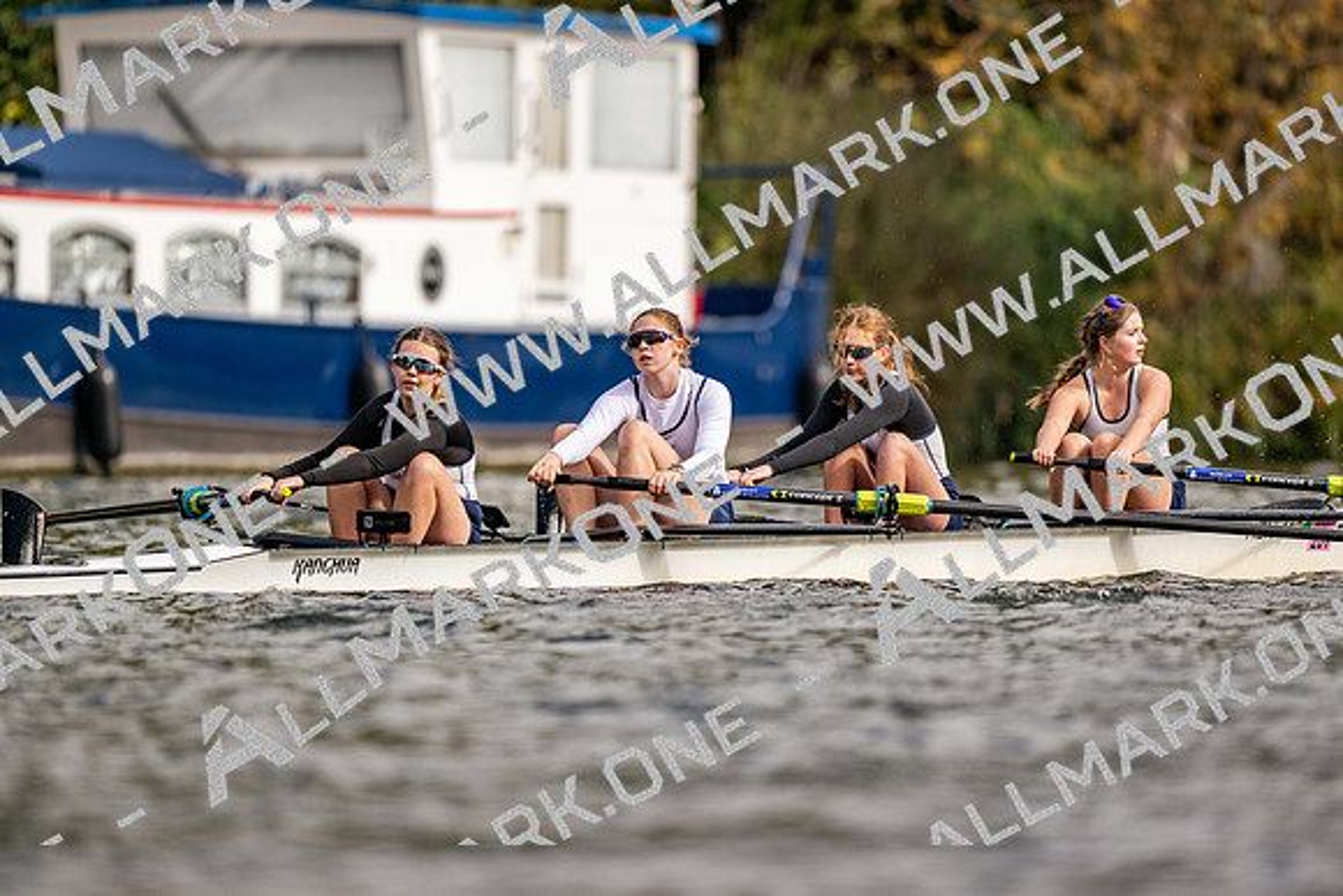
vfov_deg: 2.3
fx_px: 22399
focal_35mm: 600
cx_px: 672
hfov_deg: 3.4
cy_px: 448
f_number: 4
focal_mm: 600
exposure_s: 1/2500
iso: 220
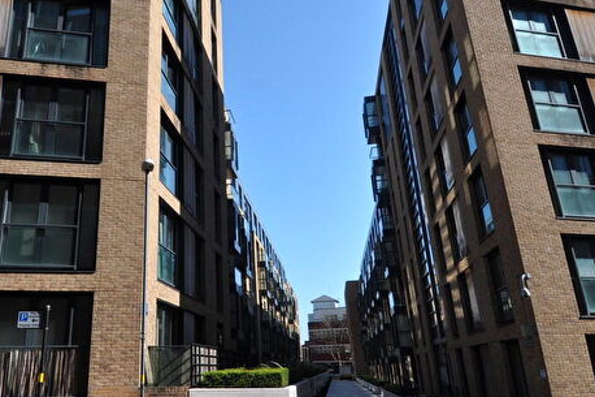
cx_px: 195
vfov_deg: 43.9
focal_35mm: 30
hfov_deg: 60.8
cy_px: 196
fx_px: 492
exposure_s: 1/320
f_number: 9
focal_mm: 13
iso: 200
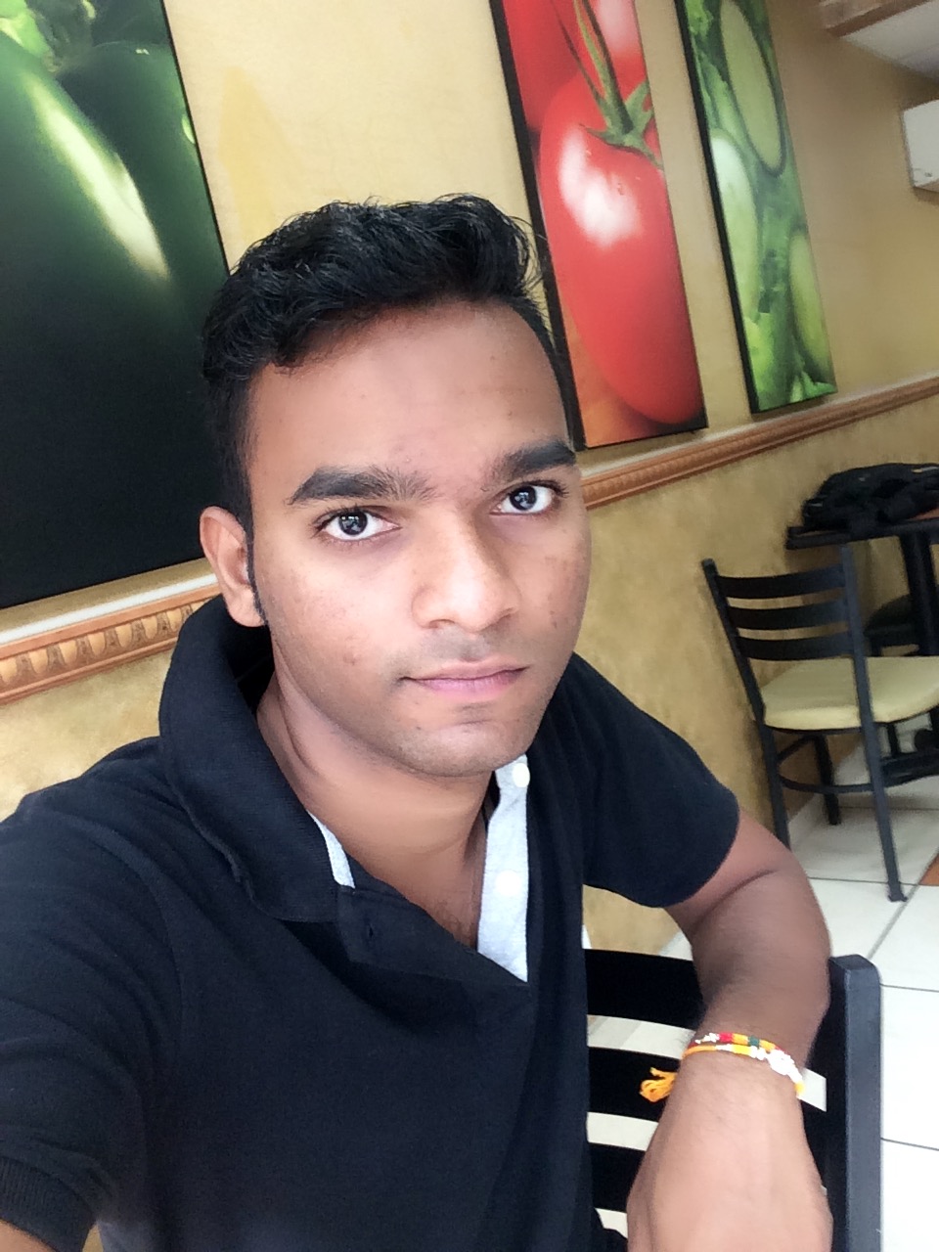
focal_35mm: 31
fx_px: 1121
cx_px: 470
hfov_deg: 45.4
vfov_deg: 58.4
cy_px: 626
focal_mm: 2.15
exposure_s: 1/33
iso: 125
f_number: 2.4
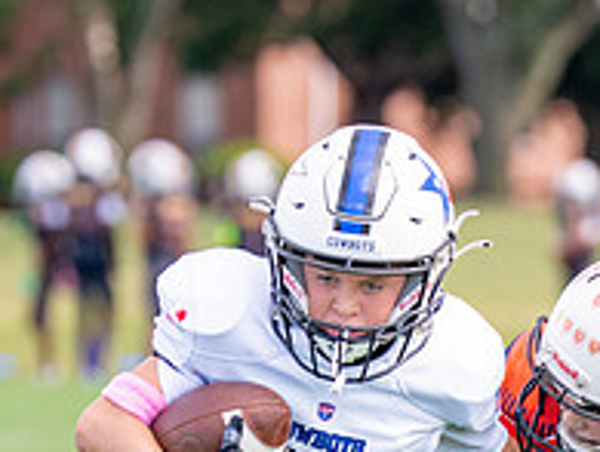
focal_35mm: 738
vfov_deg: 2.0
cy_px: 594
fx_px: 12815
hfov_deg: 2.7
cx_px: 569
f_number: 2.8
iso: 500
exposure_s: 1/2500
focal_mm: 149
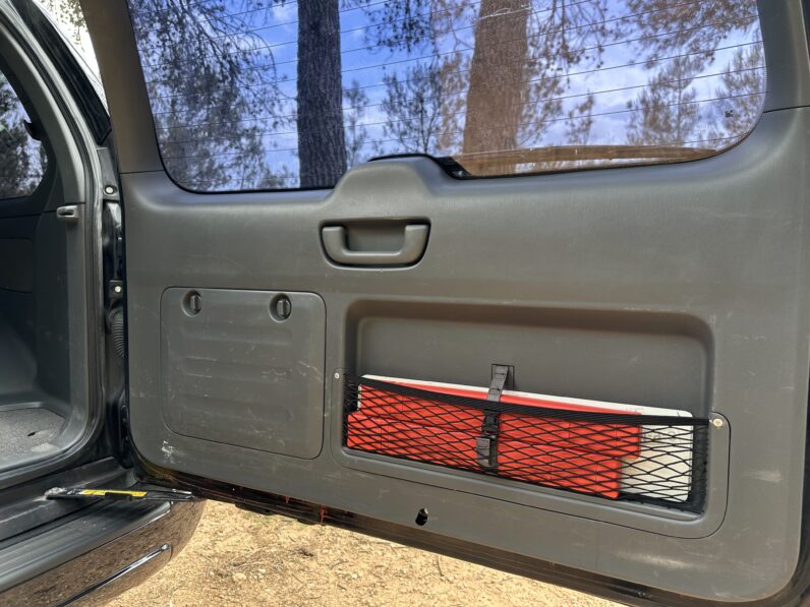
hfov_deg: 71.6
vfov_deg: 56.8
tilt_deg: -7.8
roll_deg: +2.8
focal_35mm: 24
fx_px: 562
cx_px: 405
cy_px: 304
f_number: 1.78
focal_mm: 6.86
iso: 64
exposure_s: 1/127
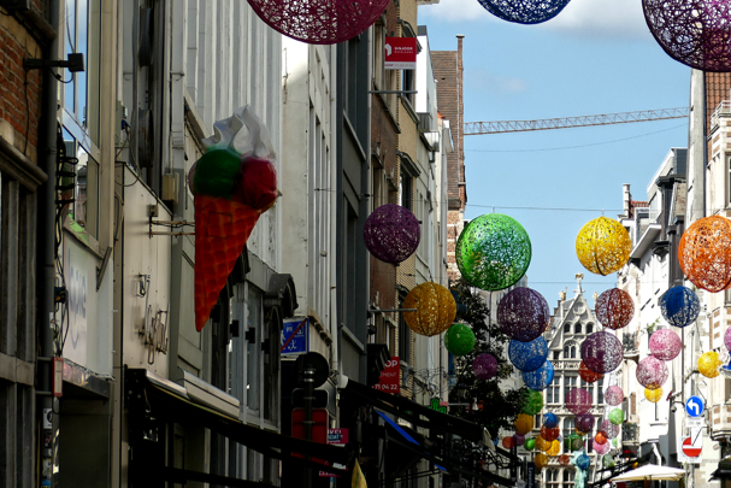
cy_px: 239
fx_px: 3493
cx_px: 600
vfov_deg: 8.0
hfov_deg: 11.9
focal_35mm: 172
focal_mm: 37.1
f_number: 3.8
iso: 125
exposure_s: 1/1300
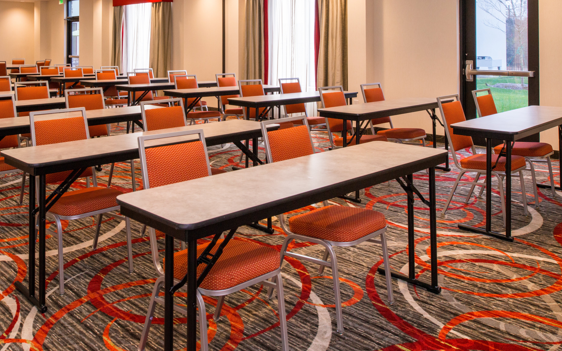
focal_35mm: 34
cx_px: 205
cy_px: 182
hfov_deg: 55.9
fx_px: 521
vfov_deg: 37.3
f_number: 11
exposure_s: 1/20
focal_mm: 24
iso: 640
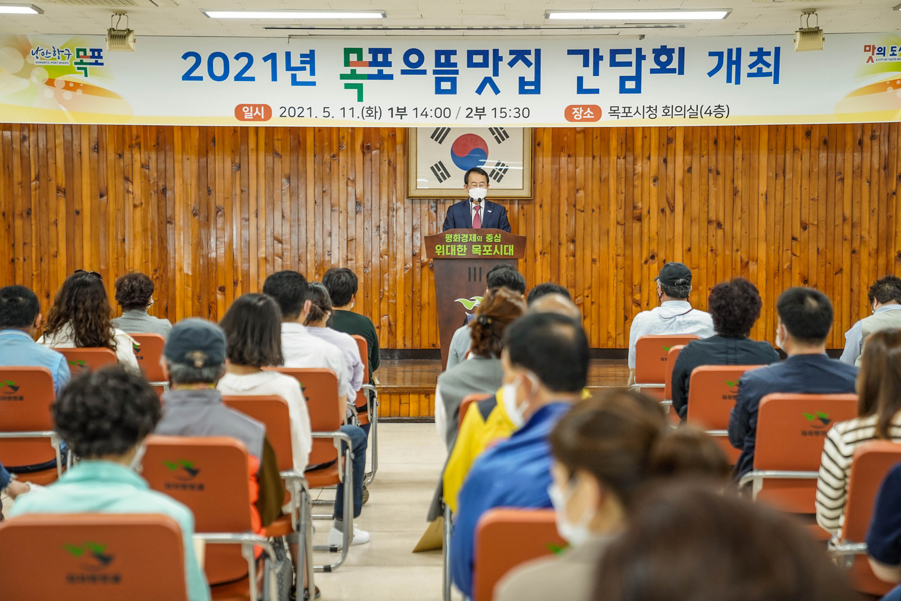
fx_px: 1752
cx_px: 450
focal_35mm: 70
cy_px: 300
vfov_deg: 19.5
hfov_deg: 28.8
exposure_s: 1/160
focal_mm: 70
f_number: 2.8
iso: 1250
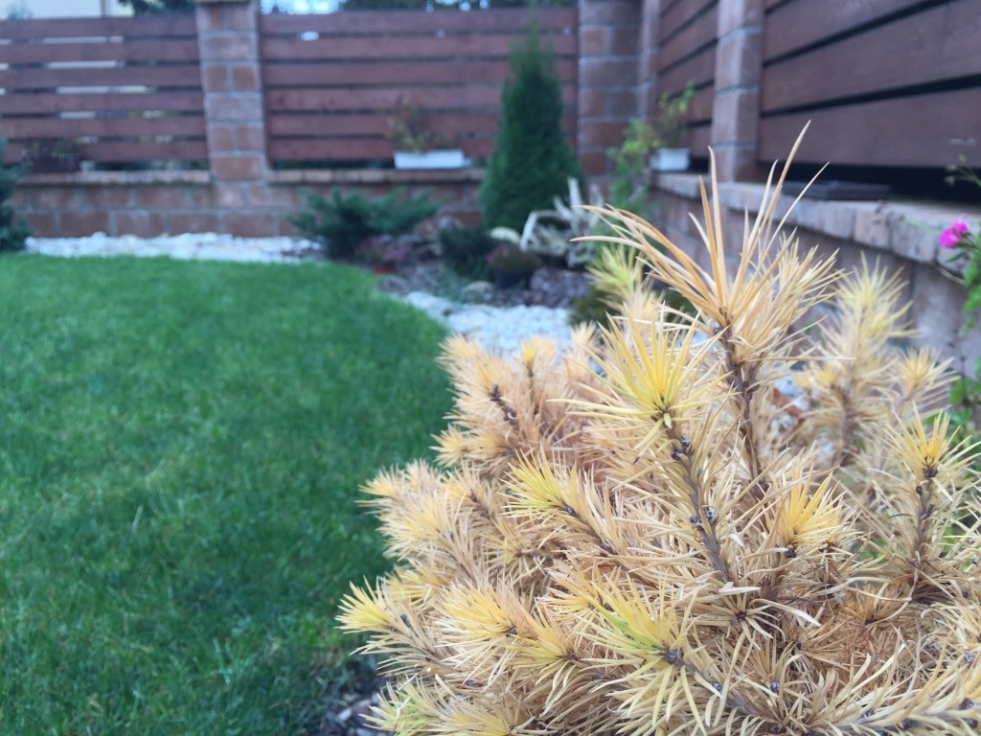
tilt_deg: -13.6
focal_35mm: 29
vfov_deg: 48.2
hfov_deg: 61.7
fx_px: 822
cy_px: 368
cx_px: 490
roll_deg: +0.2
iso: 32
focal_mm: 4.15
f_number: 2.2
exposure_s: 1/120
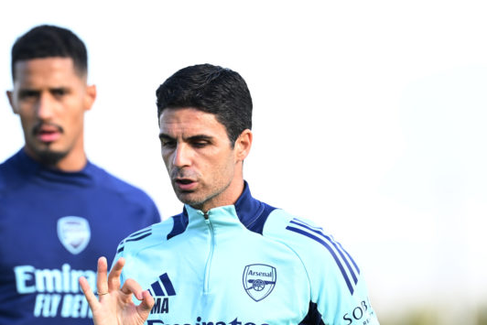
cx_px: 181
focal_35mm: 564
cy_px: 210
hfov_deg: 3.7
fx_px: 7631
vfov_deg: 2.4
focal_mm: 400
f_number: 4
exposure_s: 1/1000
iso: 500
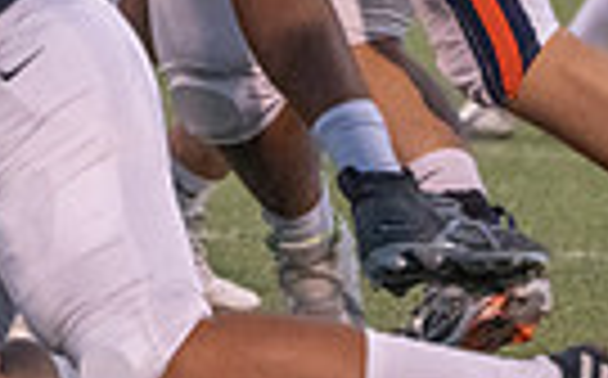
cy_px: -254
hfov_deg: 1.4
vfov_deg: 0.8
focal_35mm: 1556
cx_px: 54
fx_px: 25751
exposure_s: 1/1000
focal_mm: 355
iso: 10000
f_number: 5.6
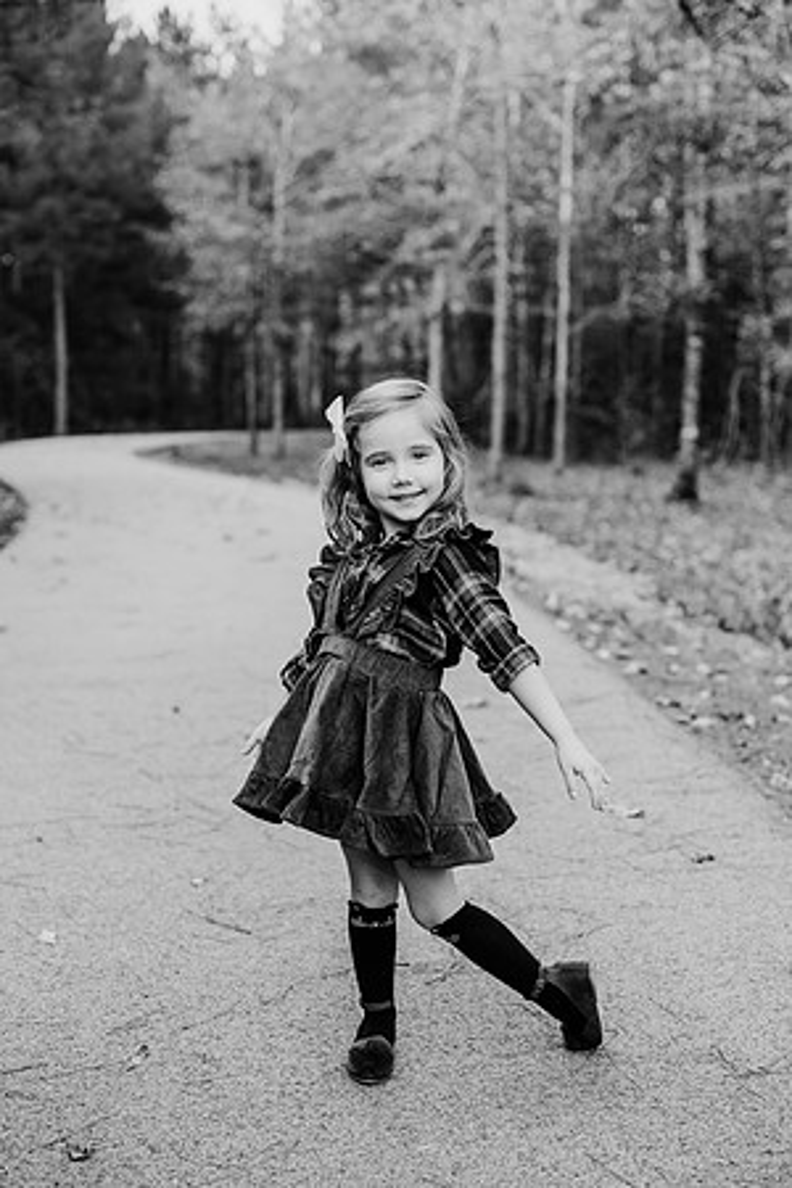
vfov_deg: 39.6
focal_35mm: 50
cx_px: 396
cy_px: 594
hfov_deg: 27.0
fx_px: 1650
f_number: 3.2
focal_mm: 50
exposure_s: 1/640
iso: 320
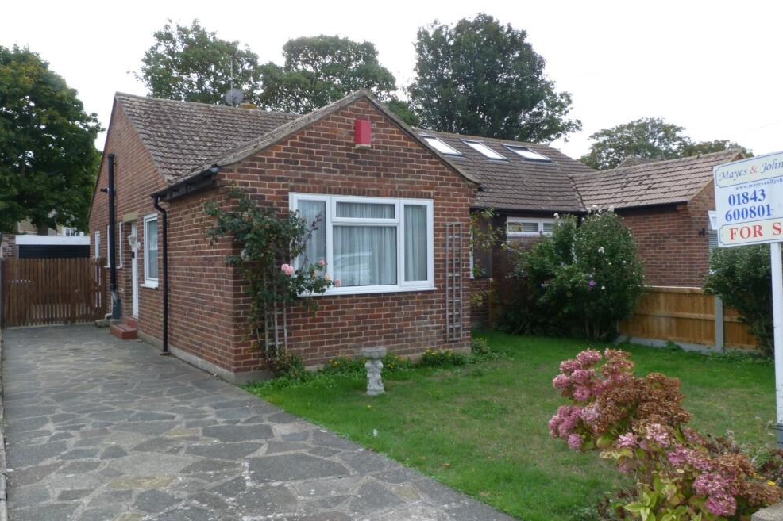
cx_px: 379
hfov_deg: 67.4
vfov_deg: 47.9
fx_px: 587
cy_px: 255
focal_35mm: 27
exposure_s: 1/60
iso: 80
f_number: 6.3
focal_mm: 4.5
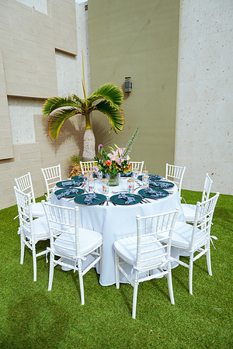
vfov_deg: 73.7
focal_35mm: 24
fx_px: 233
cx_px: 116
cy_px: 174
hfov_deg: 53.1
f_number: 2.8
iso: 100
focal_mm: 24
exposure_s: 1/1250
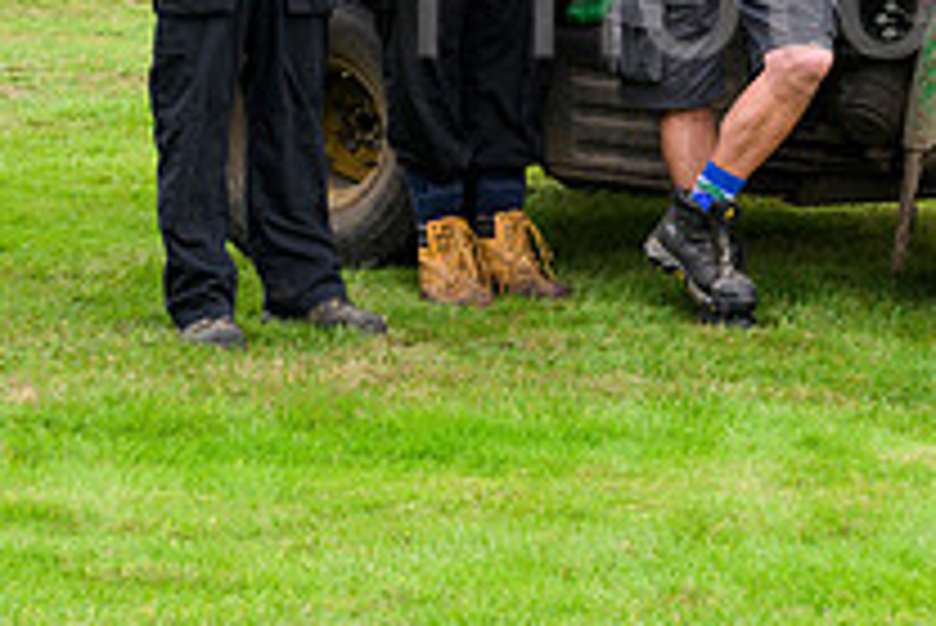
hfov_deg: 9.0
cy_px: -227
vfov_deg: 6.0
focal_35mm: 226
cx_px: 999
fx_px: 5880
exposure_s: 1/400
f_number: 7.1
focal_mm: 81
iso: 800
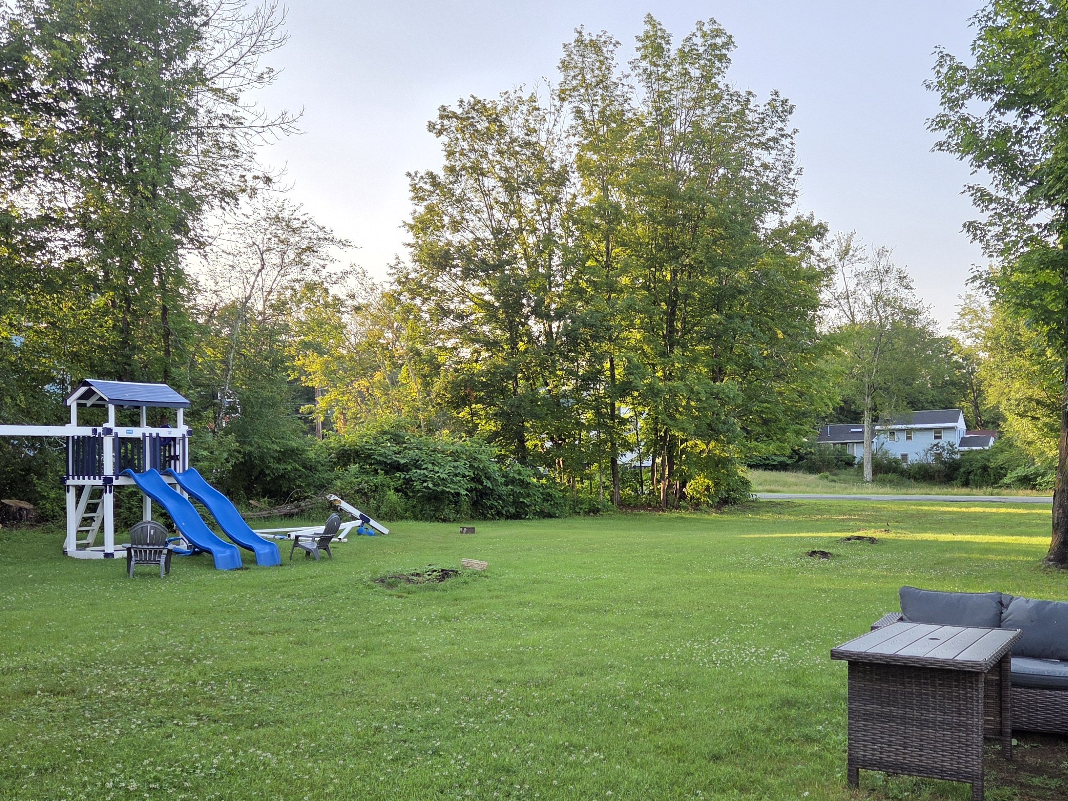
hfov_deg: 51.1
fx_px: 1111
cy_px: 498
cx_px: 626
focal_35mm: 36
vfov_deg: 39.4
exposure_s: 1/738
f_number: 1.8
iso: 80
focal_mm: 5.4
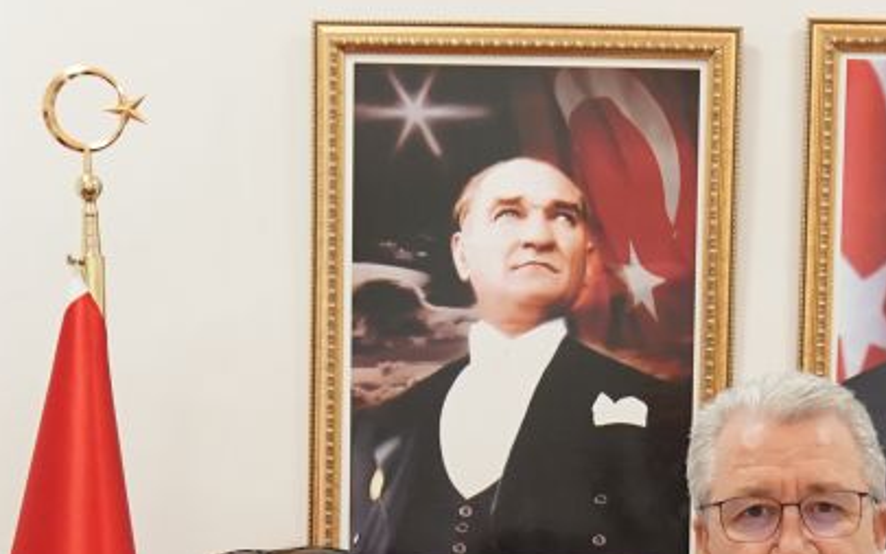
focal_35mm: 117
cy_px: 979
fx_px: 2825
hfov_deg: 17.6
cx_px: 742
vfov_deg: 10.6
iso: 1600
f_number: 3.2
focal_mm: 31
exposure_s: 1/125
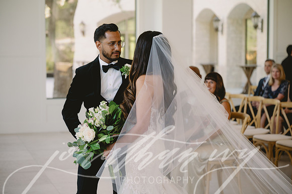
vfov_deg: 18.9
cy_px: 94
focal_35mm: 72
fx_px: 585
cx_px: 142
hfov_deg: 28.0
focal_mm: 70
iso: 1000
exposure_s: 1/640
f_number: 2.8
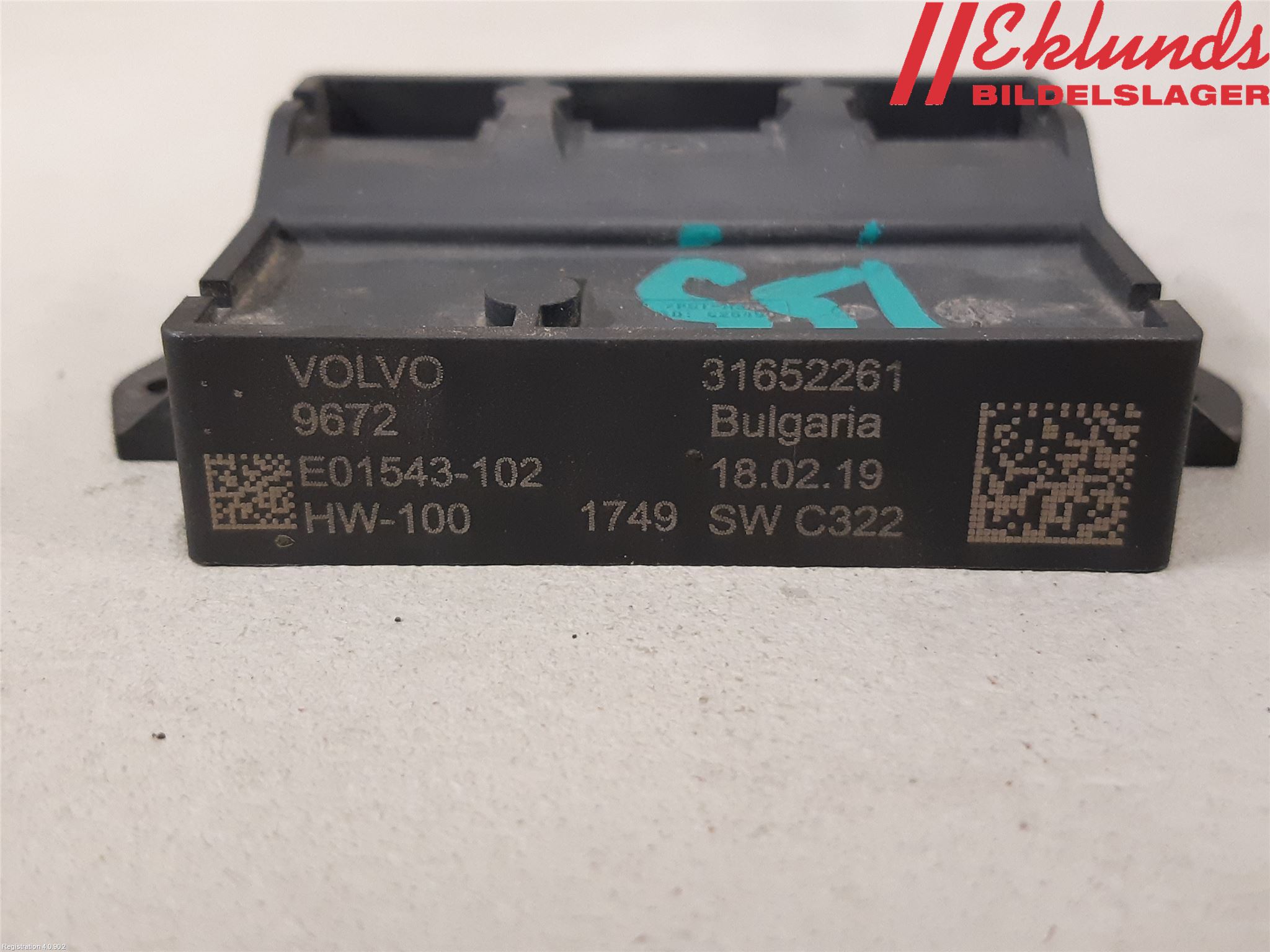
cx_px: 635
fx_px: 954
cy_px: 476
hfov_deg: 67.3
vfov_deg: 53.1
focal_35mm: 26
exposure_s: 1/50
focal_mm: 3.93
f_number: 1.7
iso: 250
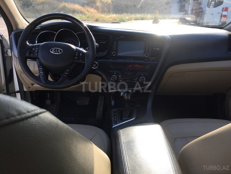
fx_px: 194
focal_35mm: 29
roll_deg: -2.6
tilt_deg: -21.0
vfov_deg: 48.2
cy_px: 87
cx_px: 116
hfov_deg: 61.7
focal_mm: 4.15
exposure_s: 1/347
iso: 32
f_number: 2.2
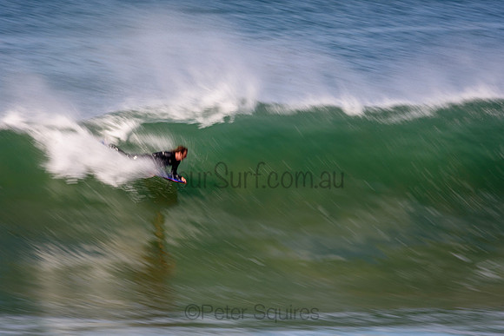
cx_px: 252
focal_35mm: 660
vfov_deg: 2.1
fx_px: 9242
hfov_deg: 3.1
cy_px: 168
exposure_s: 1/25
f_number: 18
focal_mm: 440
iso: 100
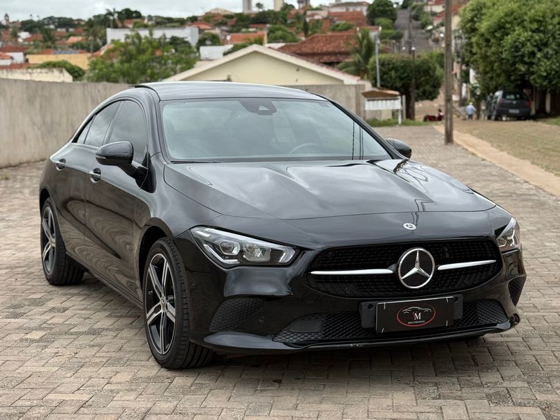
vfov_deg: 30.3
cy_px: 210
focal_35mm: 48
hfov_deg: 39.6
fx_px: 777
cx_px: 280
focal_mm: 6.76
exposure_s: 1/1543
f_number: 1.78
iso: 80
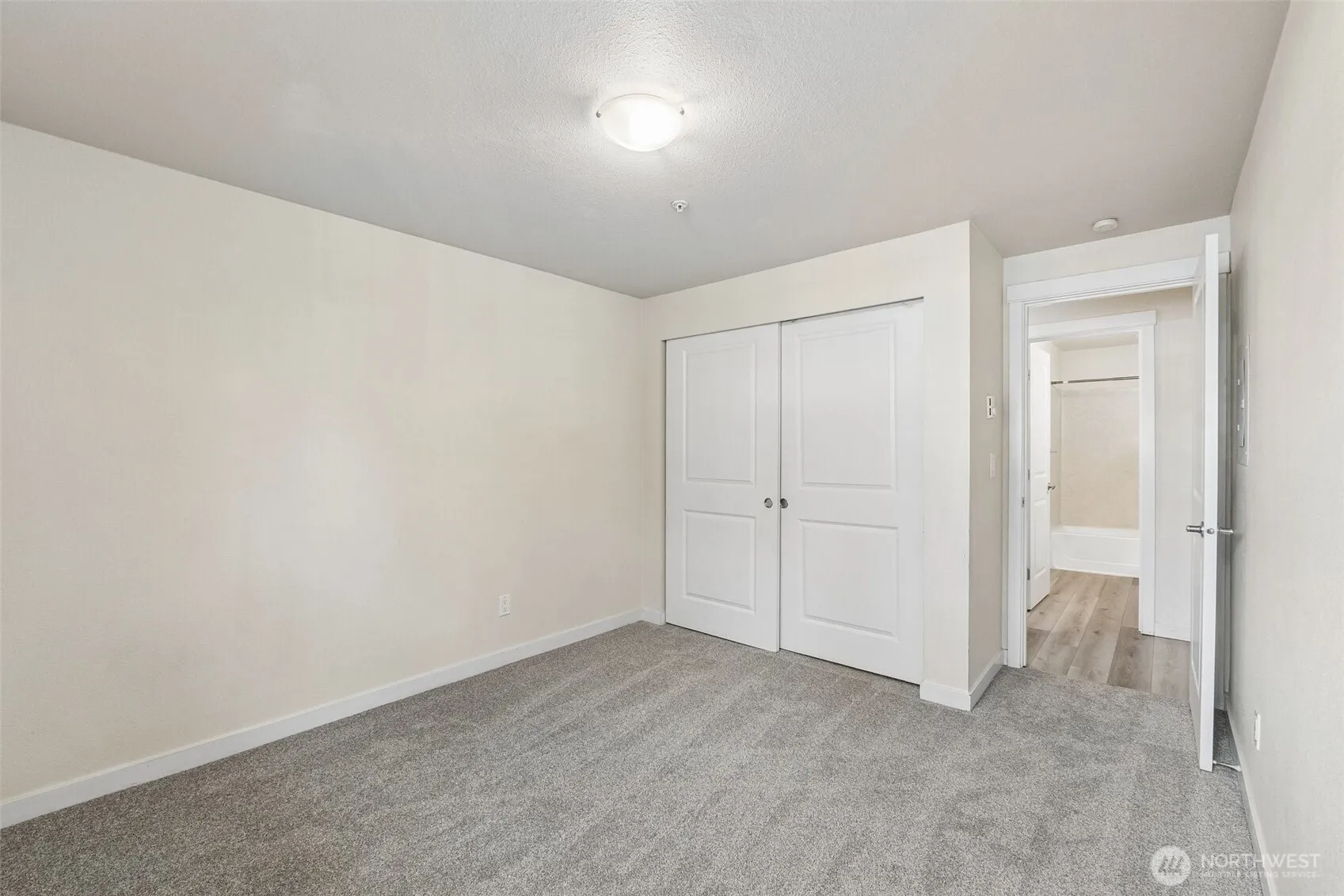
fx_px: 560
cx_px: 672
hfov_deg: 100.4
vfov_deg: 77.3
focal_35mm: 15
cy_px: 448
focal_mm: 10
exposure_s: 1/2.5
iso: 250
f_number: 9
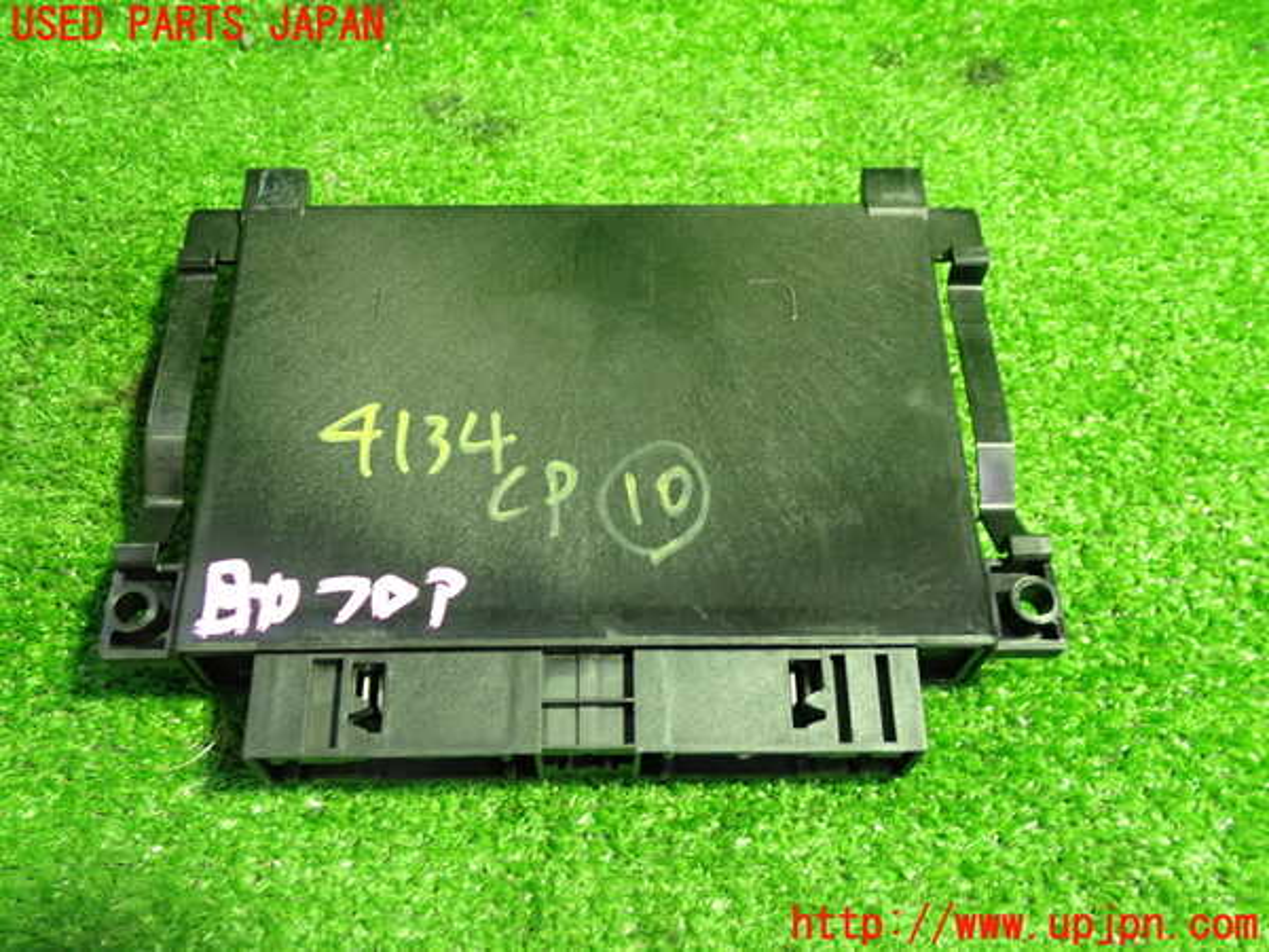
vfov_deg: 39.7
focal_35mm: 36
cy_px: 476
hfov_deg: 51.4
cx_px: 634
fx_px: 1320
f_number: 2.5
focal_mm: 6.37
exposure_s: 1/30
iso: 800
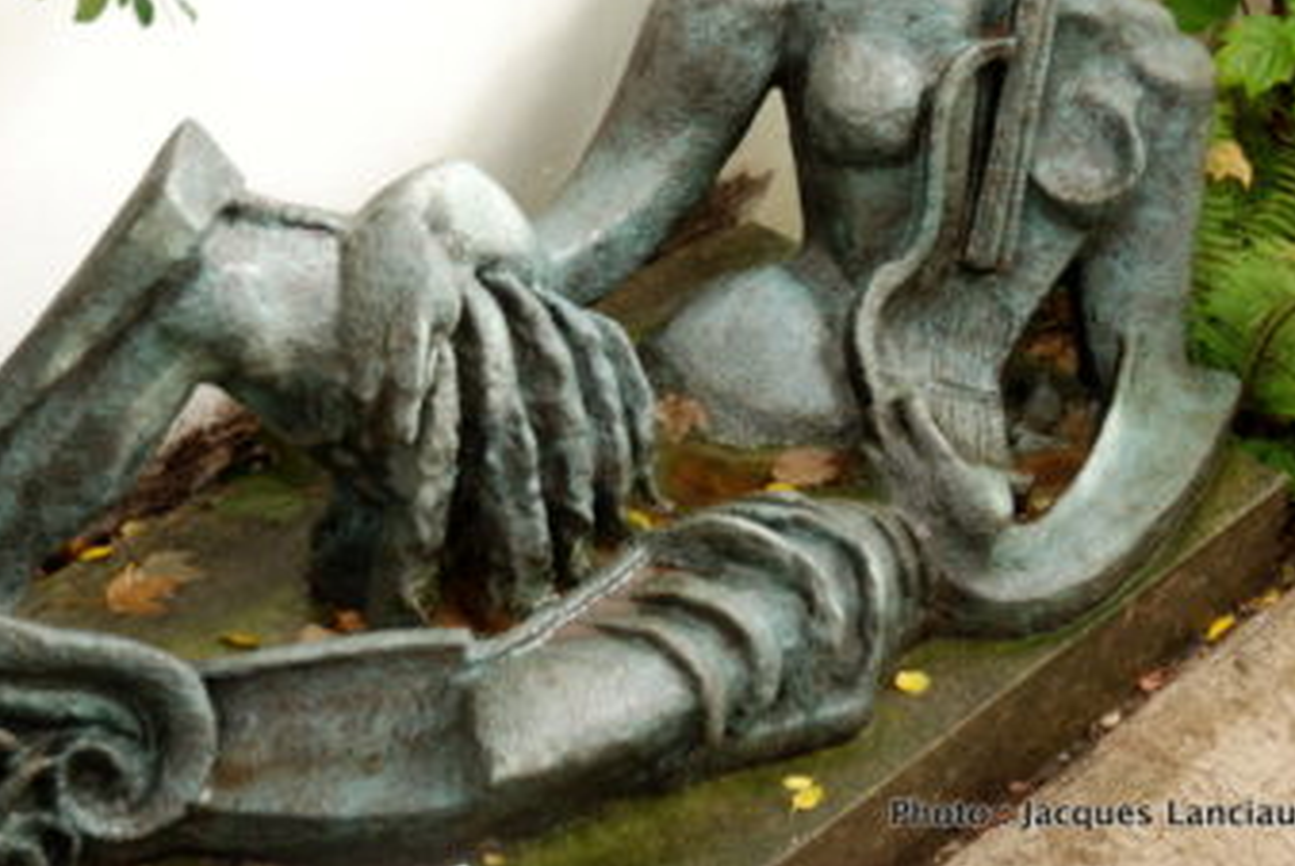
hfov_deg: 26.0
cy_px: 228
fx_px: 2799
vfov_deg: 17.5
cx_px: 605
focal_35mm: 78
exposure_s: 1/15
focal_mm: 35
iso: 200
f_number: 4.2
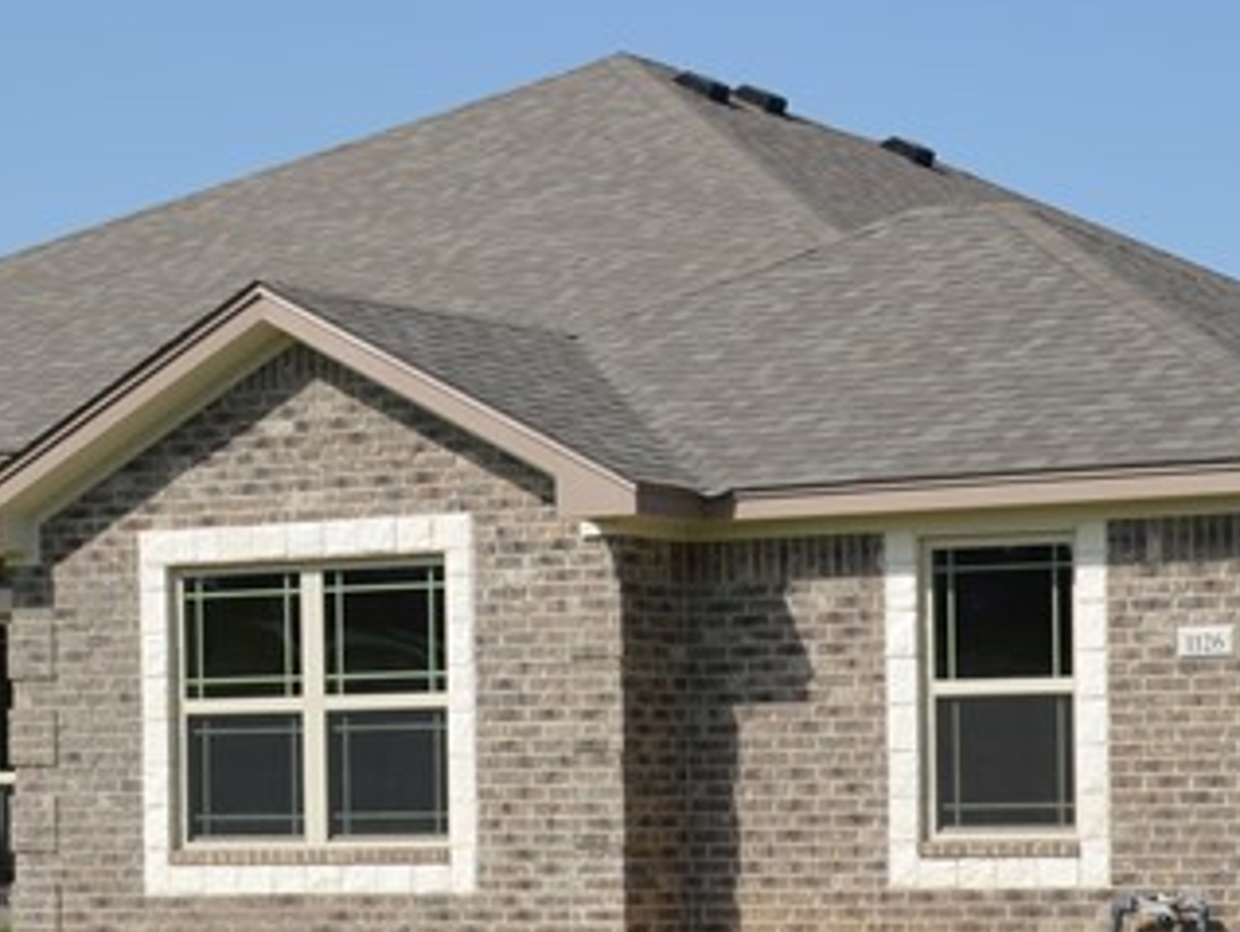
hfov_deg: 16.6
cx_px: 914
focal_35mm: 118
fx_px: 4230
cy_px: 714
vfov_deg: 12.5
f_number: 8
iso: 100
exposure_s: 1/320
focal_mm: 24
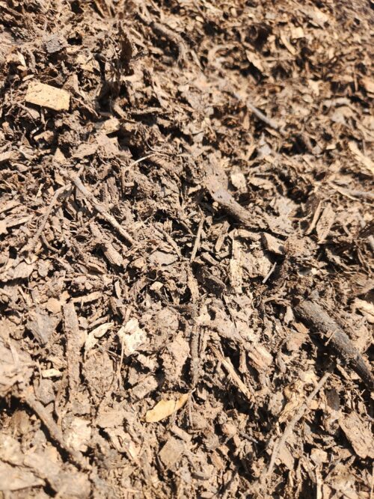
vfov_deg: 73.9
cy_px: 250
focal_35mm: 23
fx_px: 331
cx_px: 187
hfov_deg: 58.9
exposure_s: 1/407
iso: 20
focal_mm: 5.4
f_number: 1.8
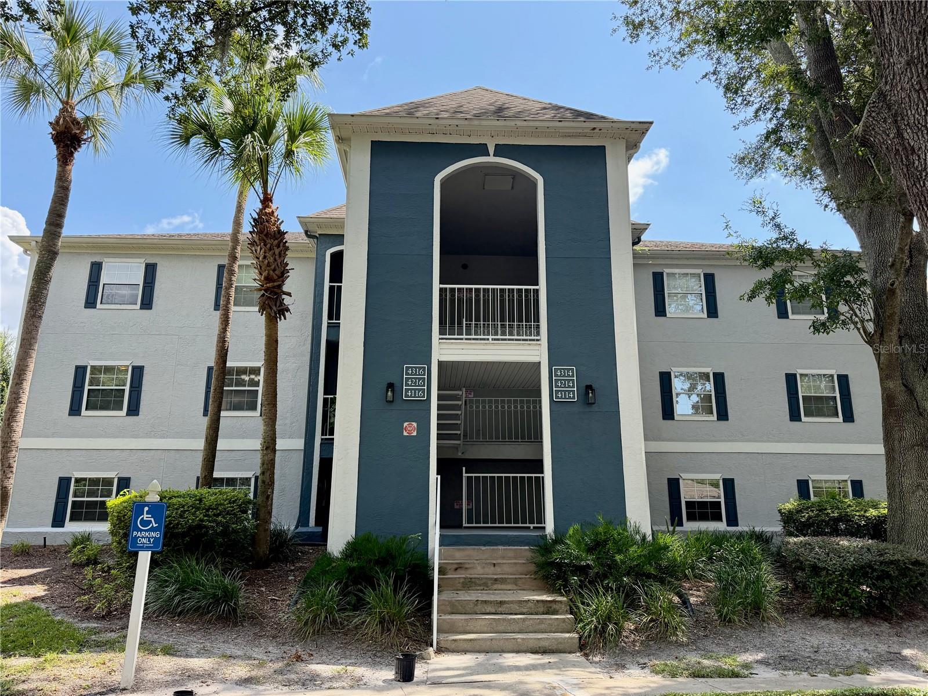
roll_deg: -0.3
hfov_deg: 71.6
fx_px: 643
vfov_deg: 56.8
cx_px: 464
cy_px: 348
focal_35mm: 24
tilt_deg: +14.3
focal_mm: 6.76
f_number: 1.78
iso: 100
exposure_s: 1/1618
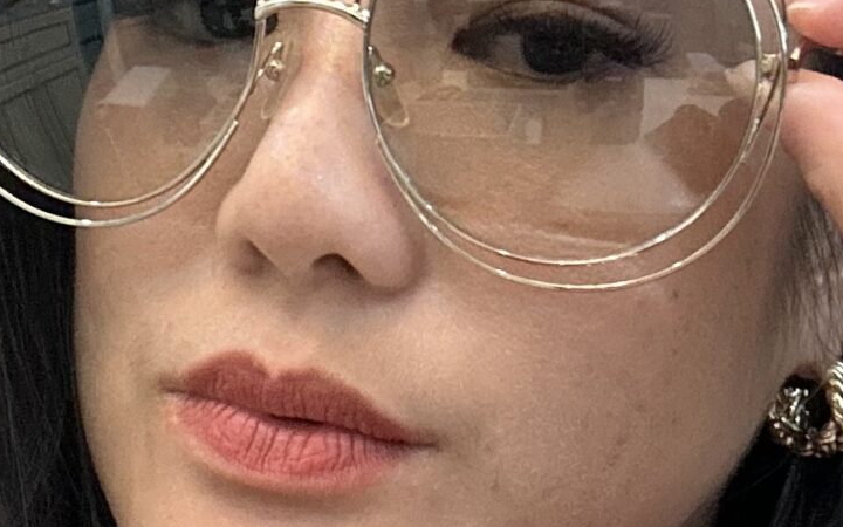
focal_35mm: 113
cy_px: 201
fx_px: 2596
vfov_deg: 11.6
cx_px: 382
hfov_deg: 18.4
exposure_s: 1/50
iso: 320
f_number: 1.9
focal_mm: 2.69
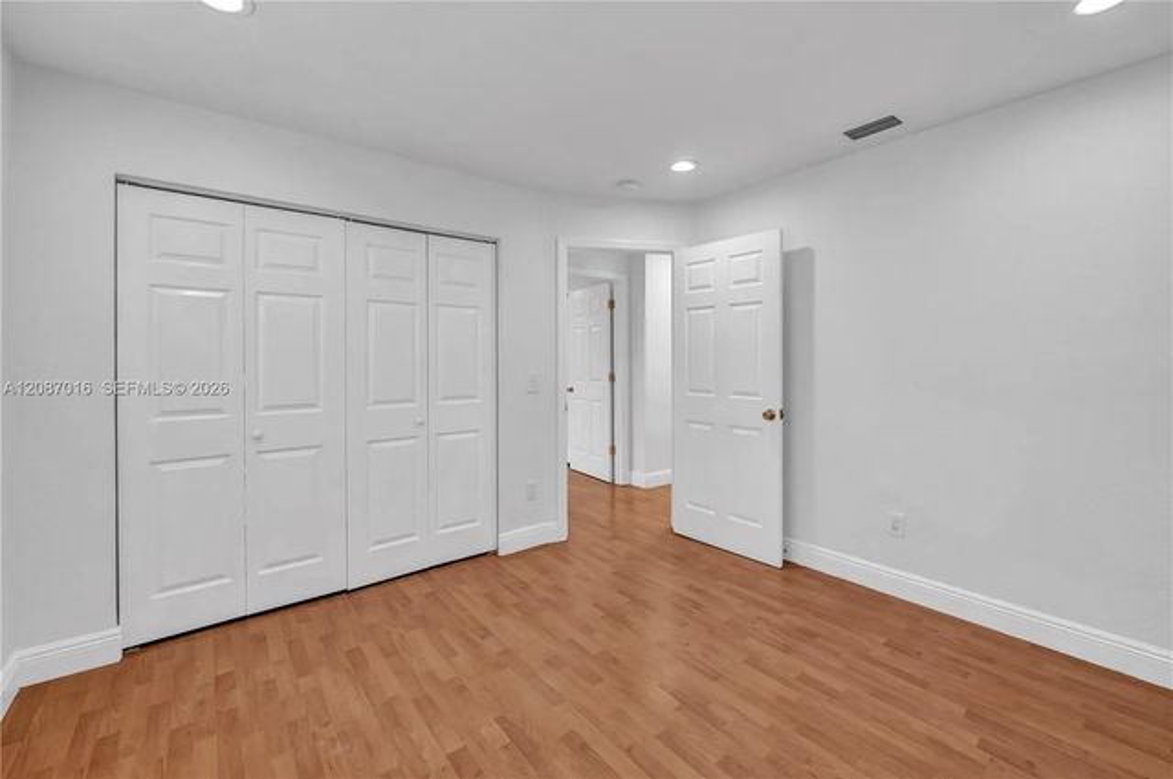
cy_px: 390
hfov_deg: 104.3
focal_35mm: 14
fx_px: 456
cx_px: 586
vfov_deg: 81.1
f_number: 8
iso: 400
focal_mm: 14
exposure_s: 1/20
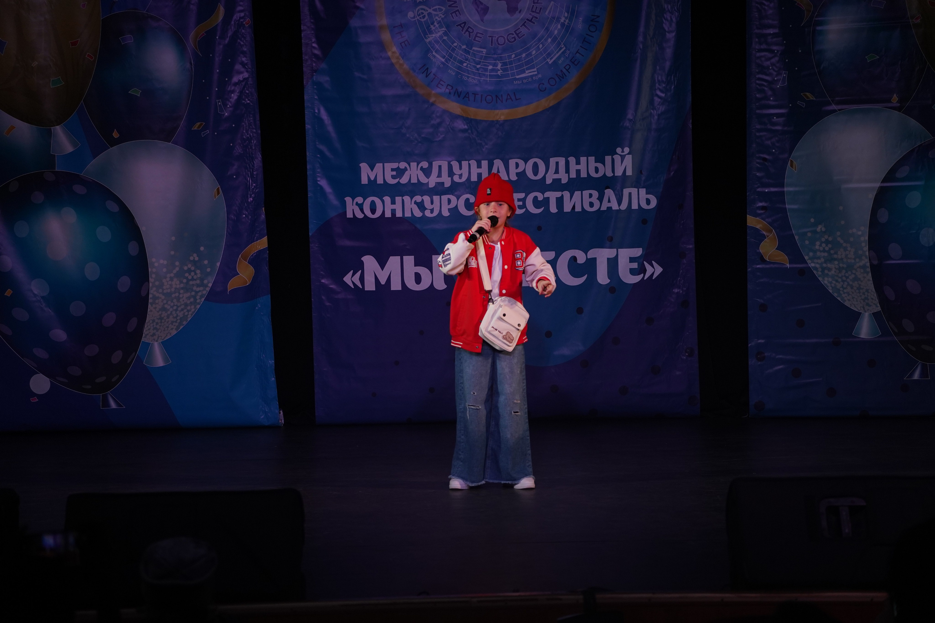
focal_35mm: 123
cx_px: 468
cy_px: 312
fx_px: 3195
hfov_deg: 16.7
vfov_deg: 11.1
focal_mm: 123
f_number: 5
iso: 1600
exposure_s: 1/400
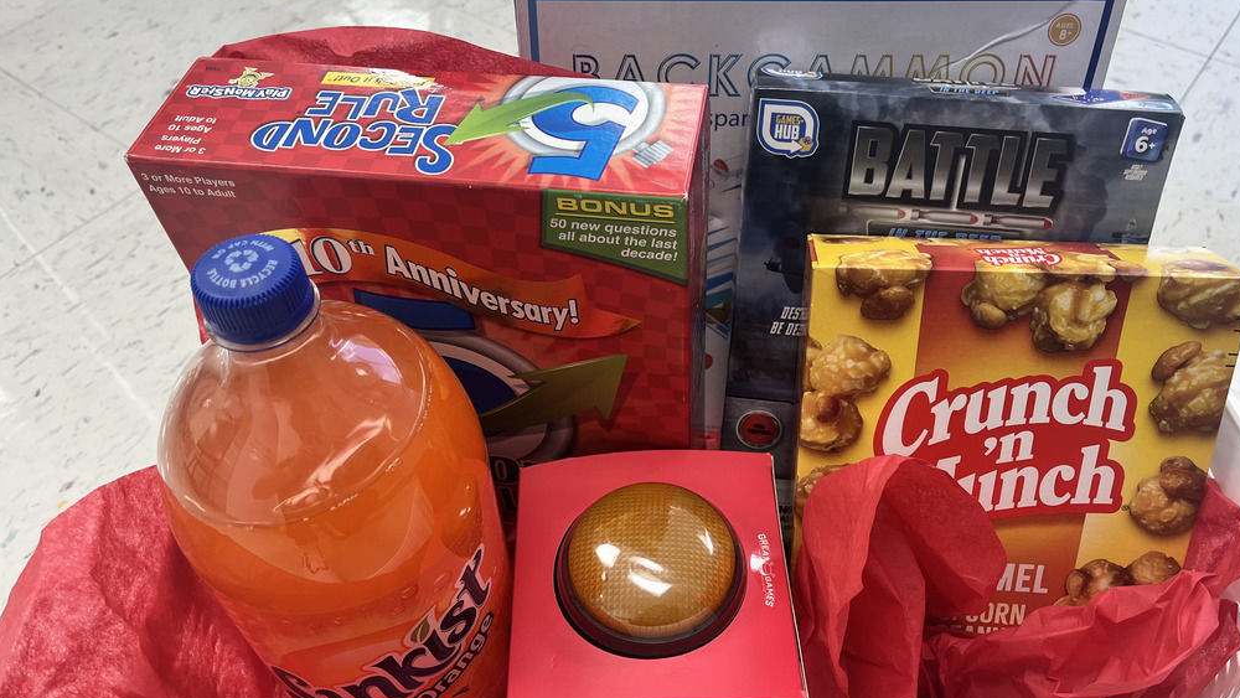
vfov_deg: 40.2
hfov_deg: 66.0
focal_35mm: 29
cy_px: 368
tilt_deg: -51.0
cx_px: 632
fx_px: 954
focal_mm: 5.1
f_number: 1.6
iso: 80
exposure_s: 1/60
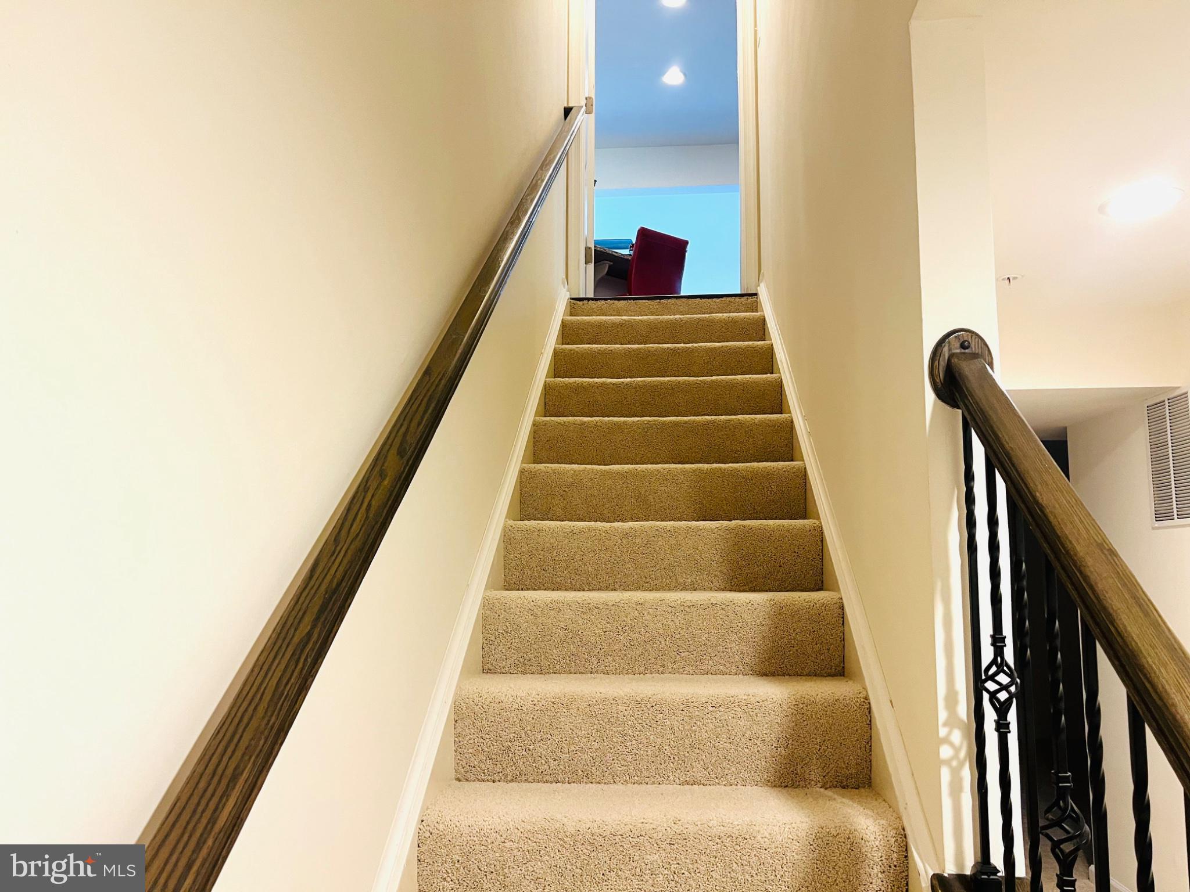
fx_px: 894
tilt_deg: +6.8
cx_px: 595
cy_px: 446
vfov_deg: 53.1
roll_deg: -0.2
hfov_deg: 67.3
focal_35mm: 26
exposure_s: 1/60
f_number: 1.5
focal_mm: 5.7
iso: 160
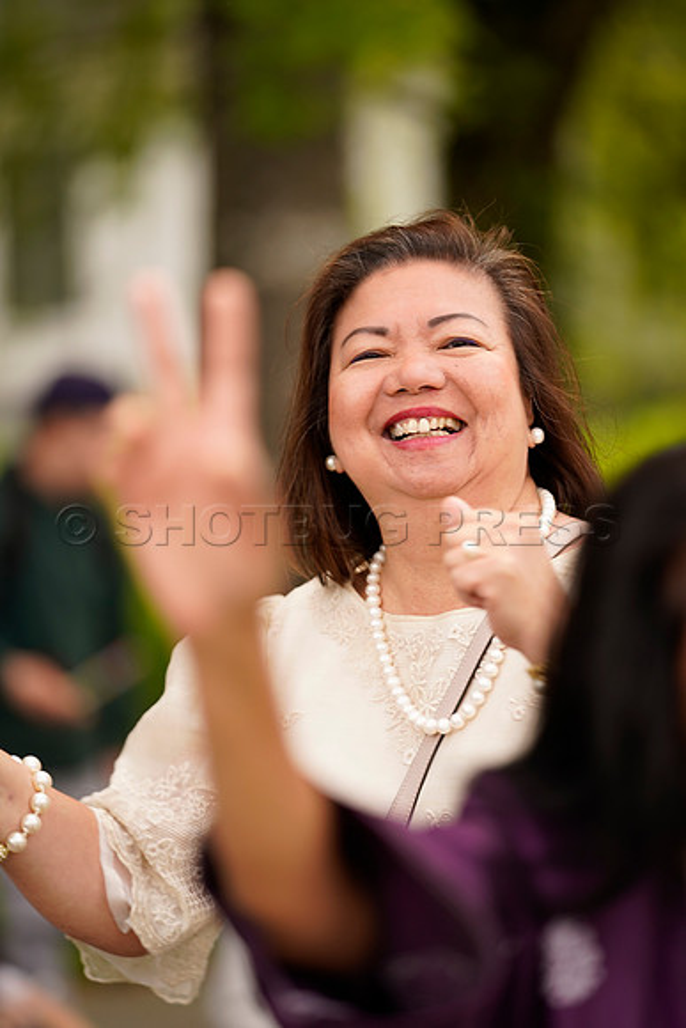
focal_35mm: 176
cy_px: 514
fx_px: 5027
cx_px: 343
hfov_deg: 7.8
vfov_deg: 11.7
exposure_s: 1/400
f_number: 2.8
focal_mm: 176
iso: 250
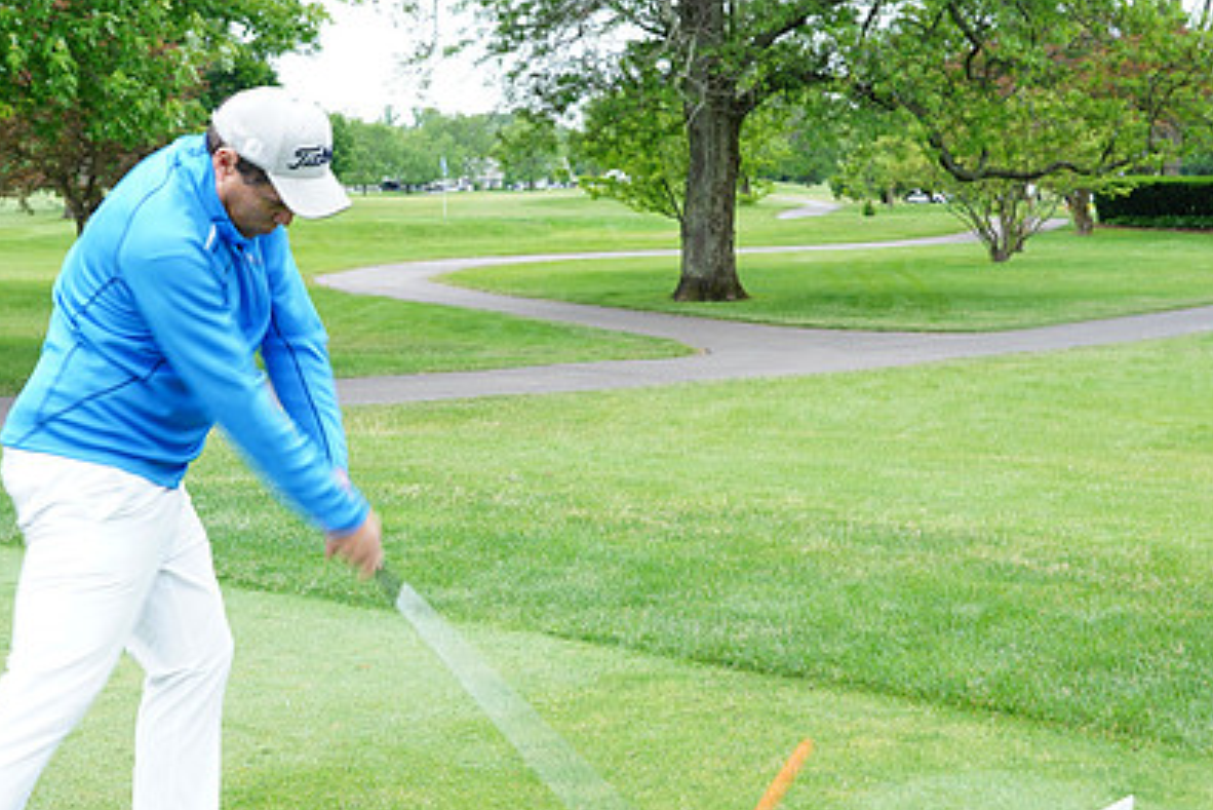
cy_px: 550
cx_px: 483
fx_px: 1887
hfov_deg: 35.5
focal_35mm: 56
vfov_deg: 24.1
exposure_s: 1/100
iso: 250
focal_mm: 38
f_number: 7.1
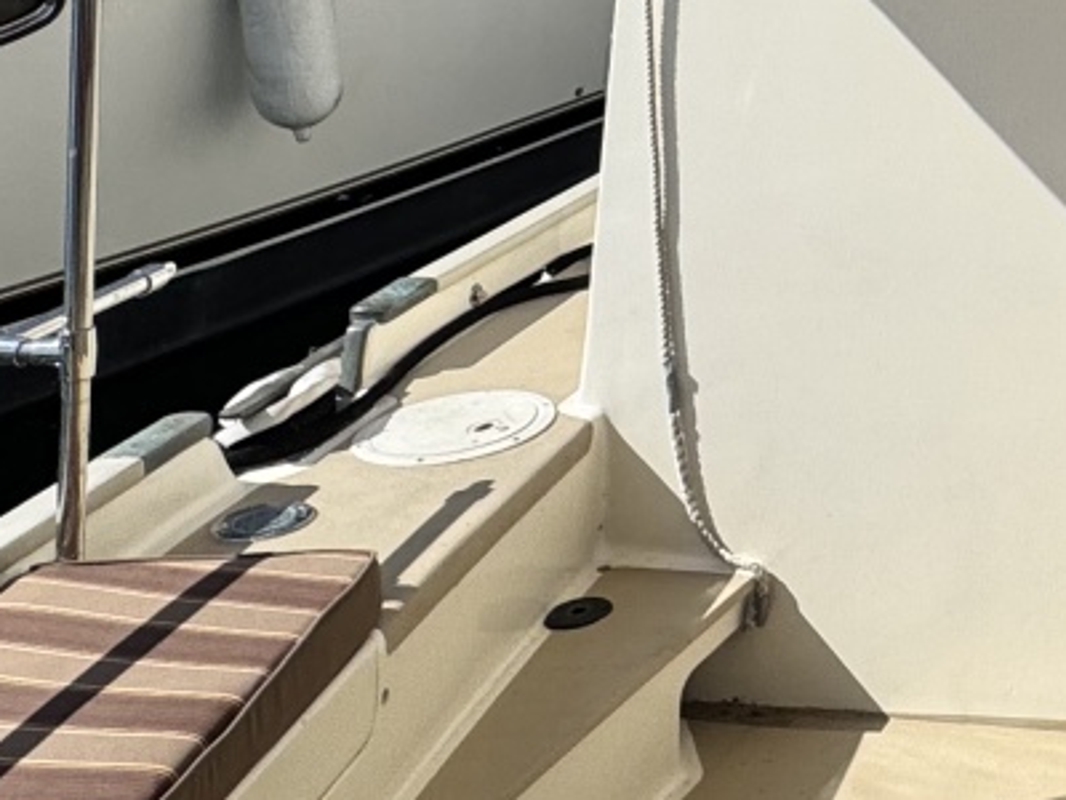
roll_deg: -0.9
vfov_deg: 23.7
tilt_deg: -5.4
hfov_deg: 26.8
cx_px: 1506
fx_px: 1725
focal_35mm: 56
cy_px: -176
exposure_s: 1/2273
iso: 50
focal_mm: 2.22
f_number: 2.2
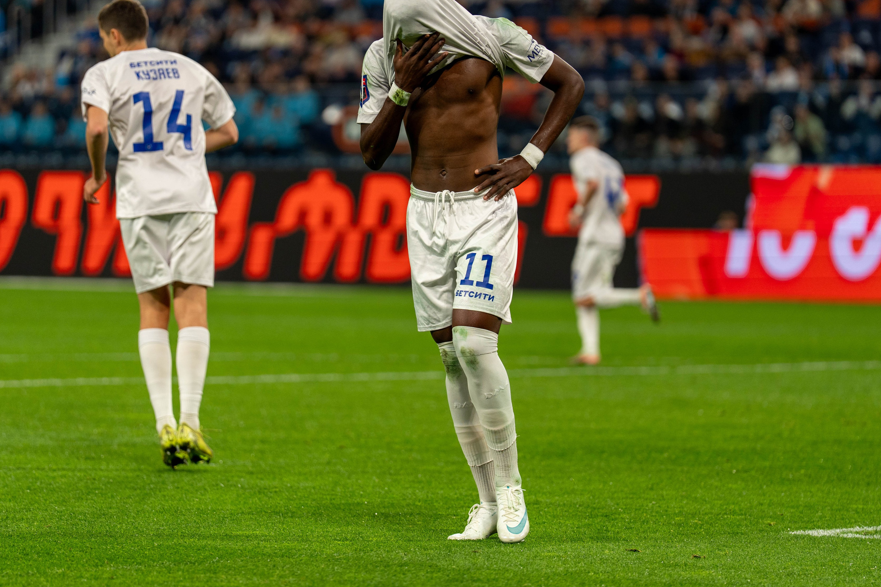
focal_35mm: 230
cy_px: 243
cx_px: 419
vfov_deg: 6.0
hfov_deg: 9.0
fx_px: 5627
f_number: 2.8
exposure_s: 1/1000
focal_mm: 180
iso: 640
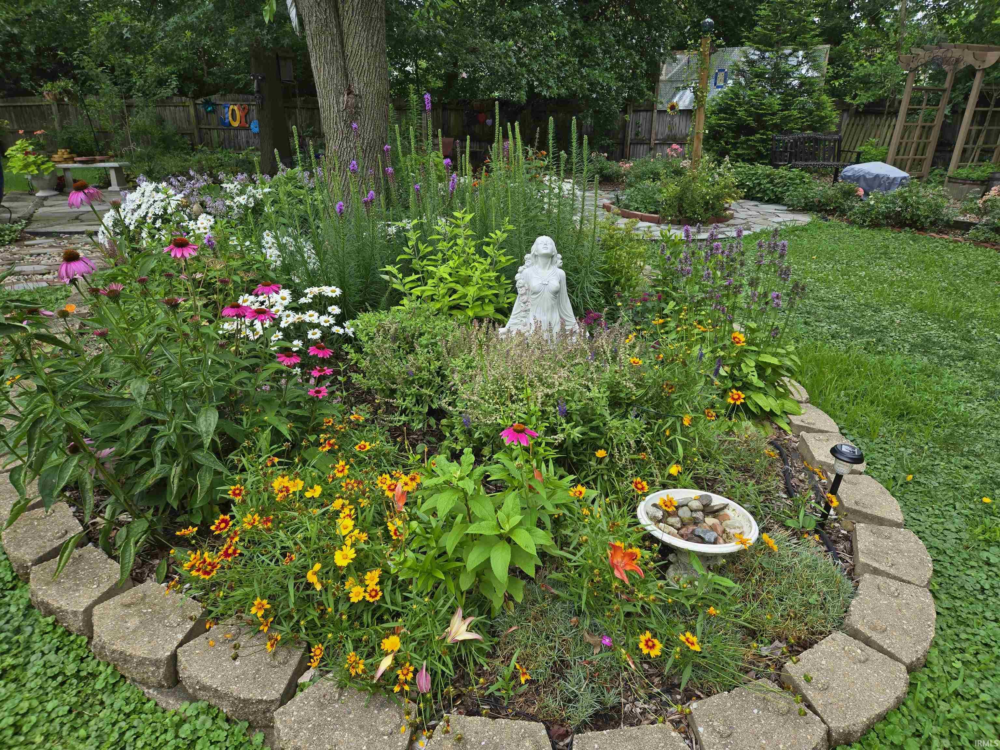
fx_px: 664
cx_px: 500
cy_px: 375
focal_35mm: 23
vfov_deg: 58.9
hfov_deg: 73.9
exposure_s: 1/235
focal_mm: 5.4
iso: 25
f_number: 1.8
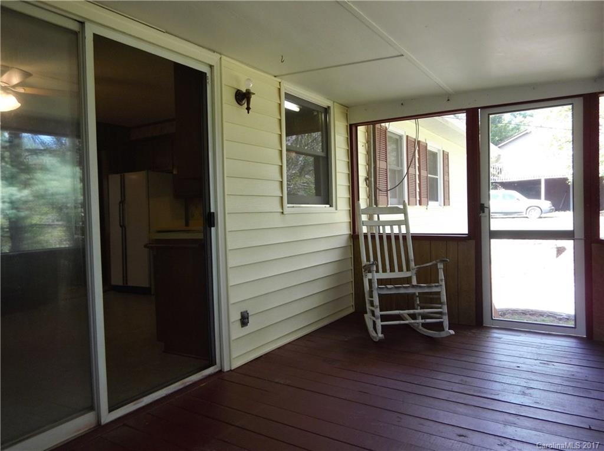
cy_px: 226
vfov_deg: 54.8
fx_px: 436
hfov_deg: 69.5
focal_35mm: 25
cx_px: 302
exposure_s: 1/60
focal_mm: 4.5
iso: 140
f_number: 3.5
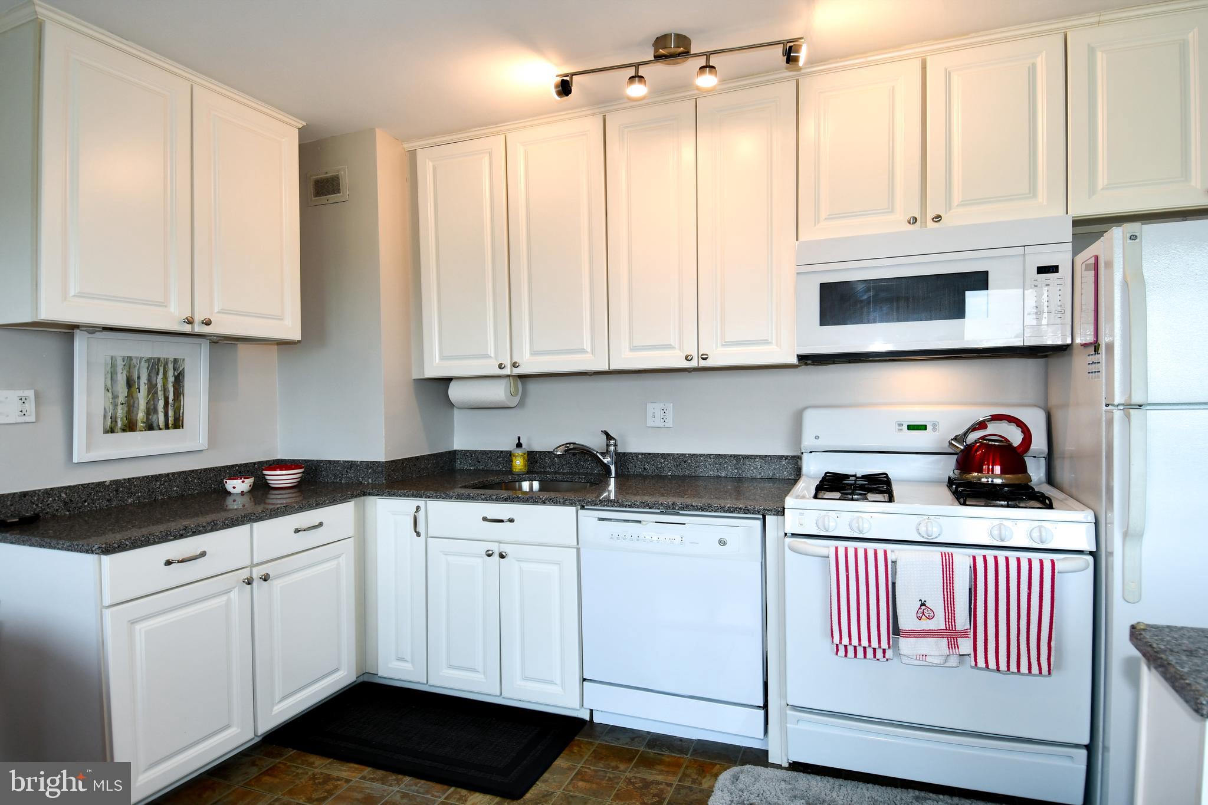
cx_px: 604
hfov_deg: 90.0
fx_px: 604
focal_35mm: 18
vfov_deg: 67.4
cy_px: 402
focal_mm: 12
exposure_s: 1/80
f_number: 4.5
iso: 200
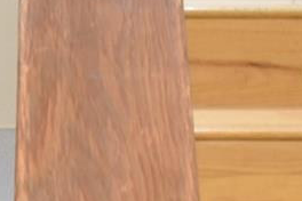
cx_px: 88
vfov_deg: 12.8
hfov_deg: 22.2
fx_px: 763
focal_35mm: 91
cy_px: 420
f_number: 3.5
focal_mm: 10
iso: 800
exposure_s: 1/15
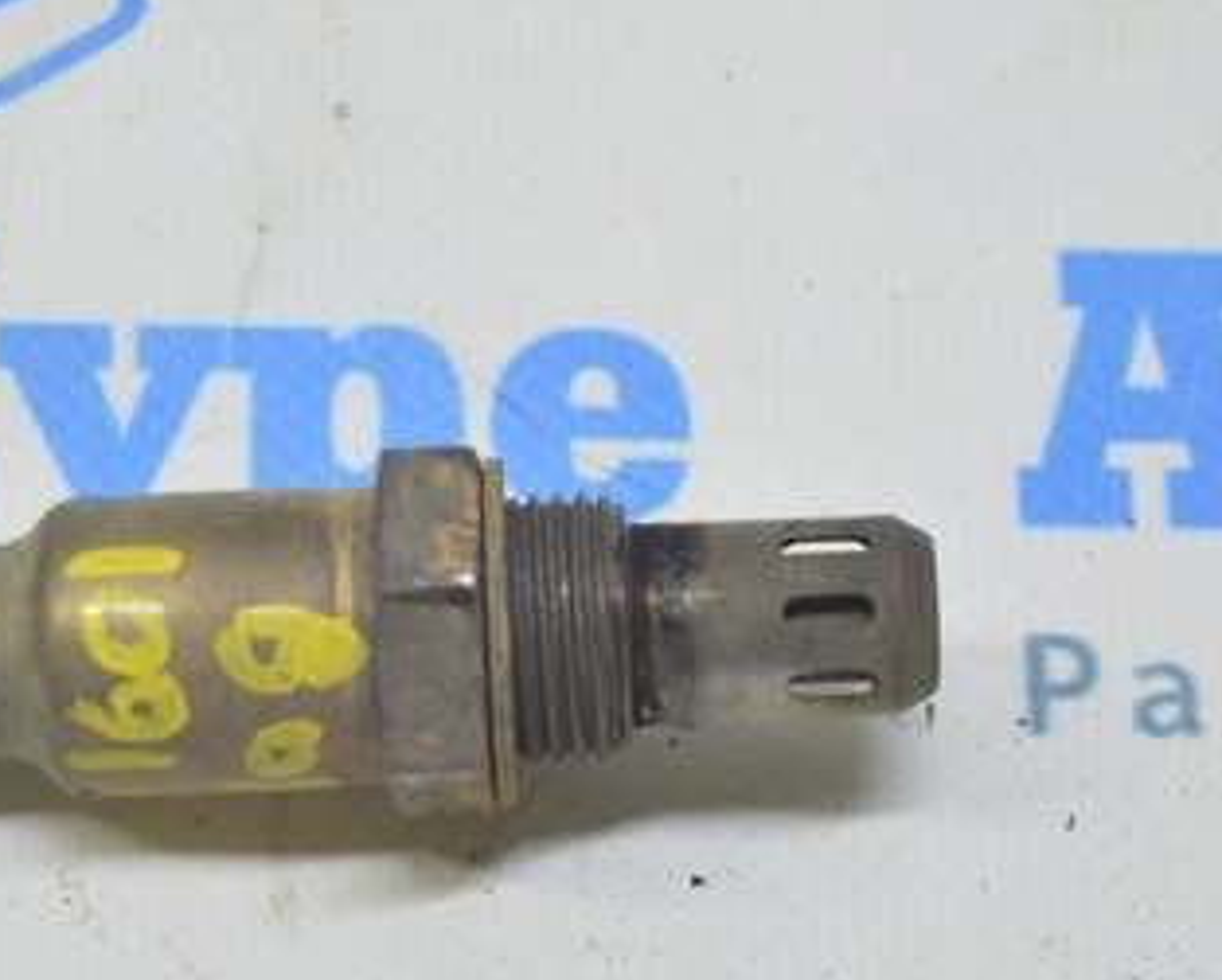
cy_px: 506
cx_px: 226
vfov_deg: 9.8
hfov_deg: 12.1
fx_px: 5718
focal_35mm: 158
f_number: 5.6
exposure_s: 1/20
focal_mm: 55
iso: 400
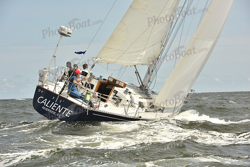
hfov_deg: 14.2
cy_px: 84
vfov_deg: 9.5
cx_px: 125
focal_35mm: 145
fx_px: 1007
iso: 250
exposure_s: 1/800
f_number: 10
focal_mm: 145
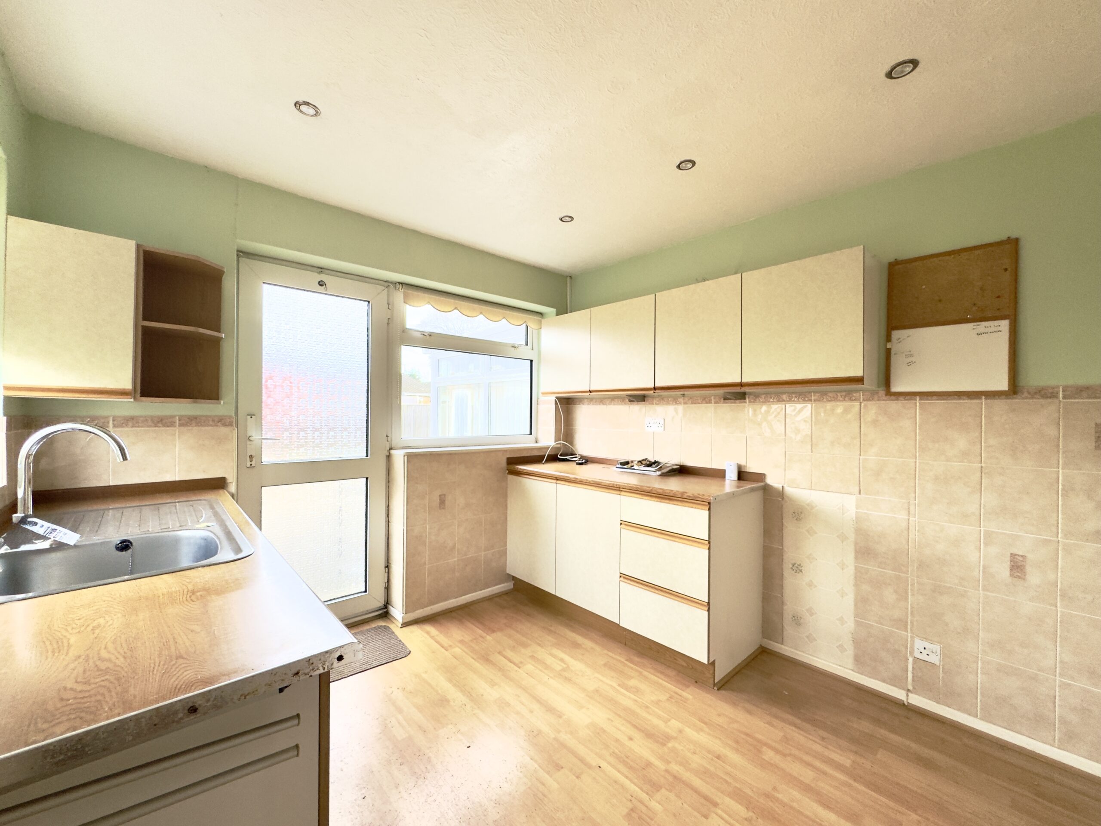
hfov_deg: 102.1
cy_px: 413
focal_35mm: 14
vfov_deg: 85.7
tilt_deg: +0.5
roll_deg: -0.7
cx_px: 550
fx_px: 445
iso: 64
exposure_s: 1/99
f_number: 2.2
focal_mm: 2.22
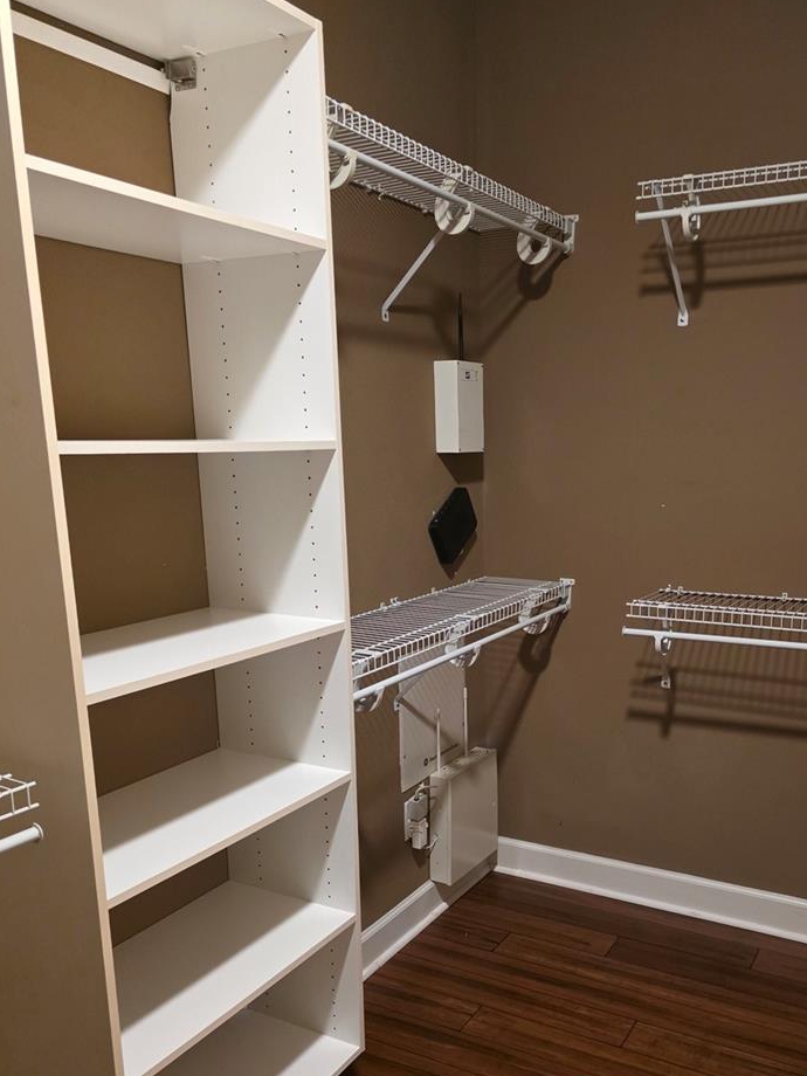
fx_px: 933
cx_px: 501
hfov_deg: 46.4
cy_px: 671
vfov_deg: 59.2
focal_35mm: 30
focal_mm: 6.3
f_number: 1.7
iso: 1250
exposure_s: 1/120
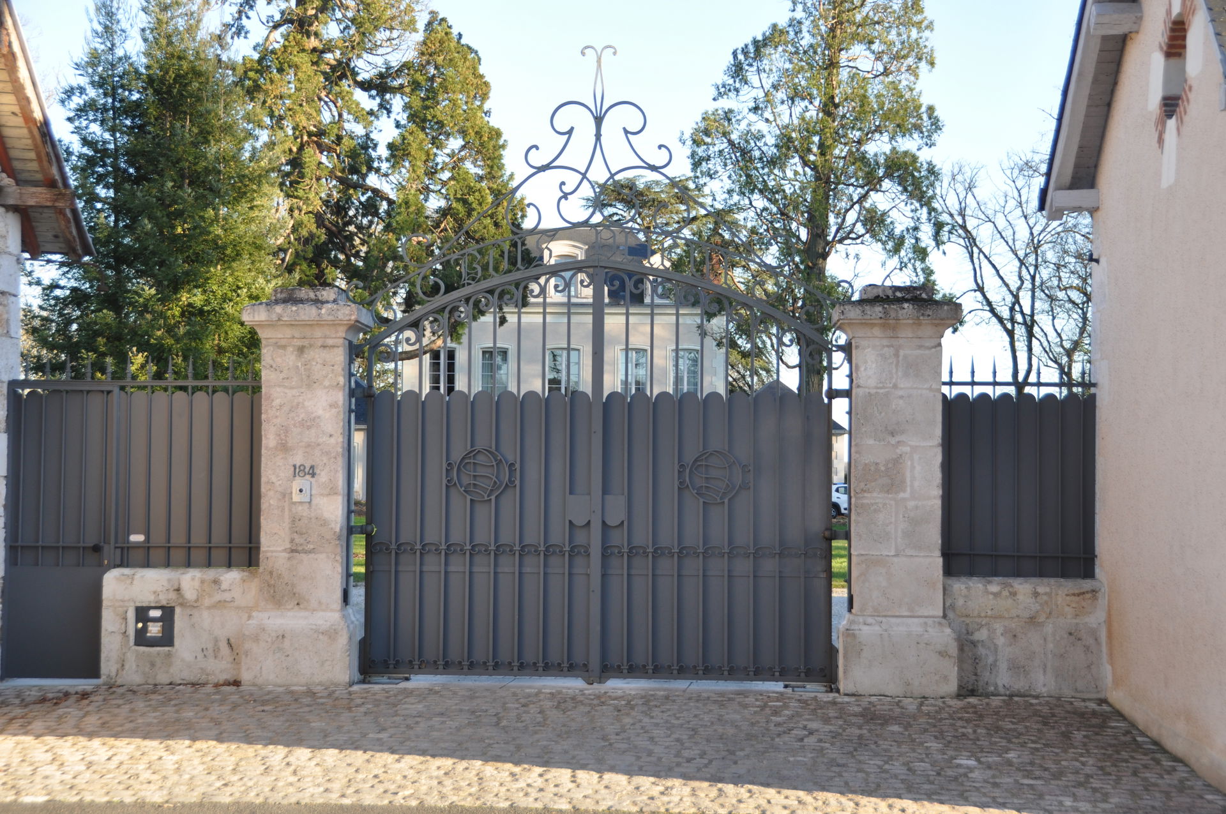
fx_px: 2041
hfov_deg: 33.4
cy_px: 407
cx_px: 613
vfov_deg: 22.6
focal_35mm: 60
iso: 200
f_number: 5
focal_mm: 40
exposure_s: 1/200
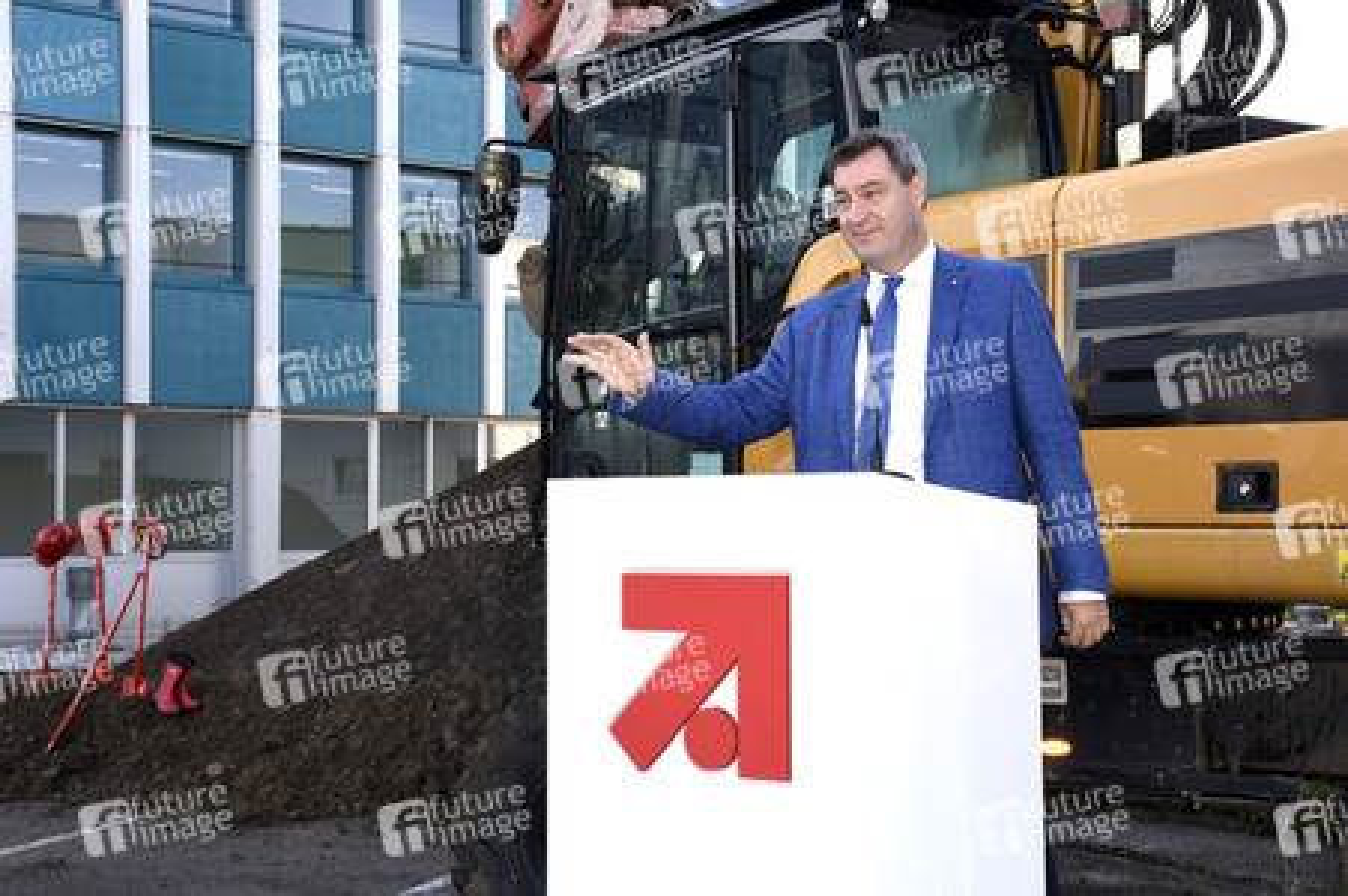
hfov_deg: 37.9
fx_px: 1964
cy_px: 448
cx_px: 674
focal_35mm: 52
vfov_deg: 25.7
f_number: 8
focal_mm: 35
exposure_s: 1/160
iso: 400
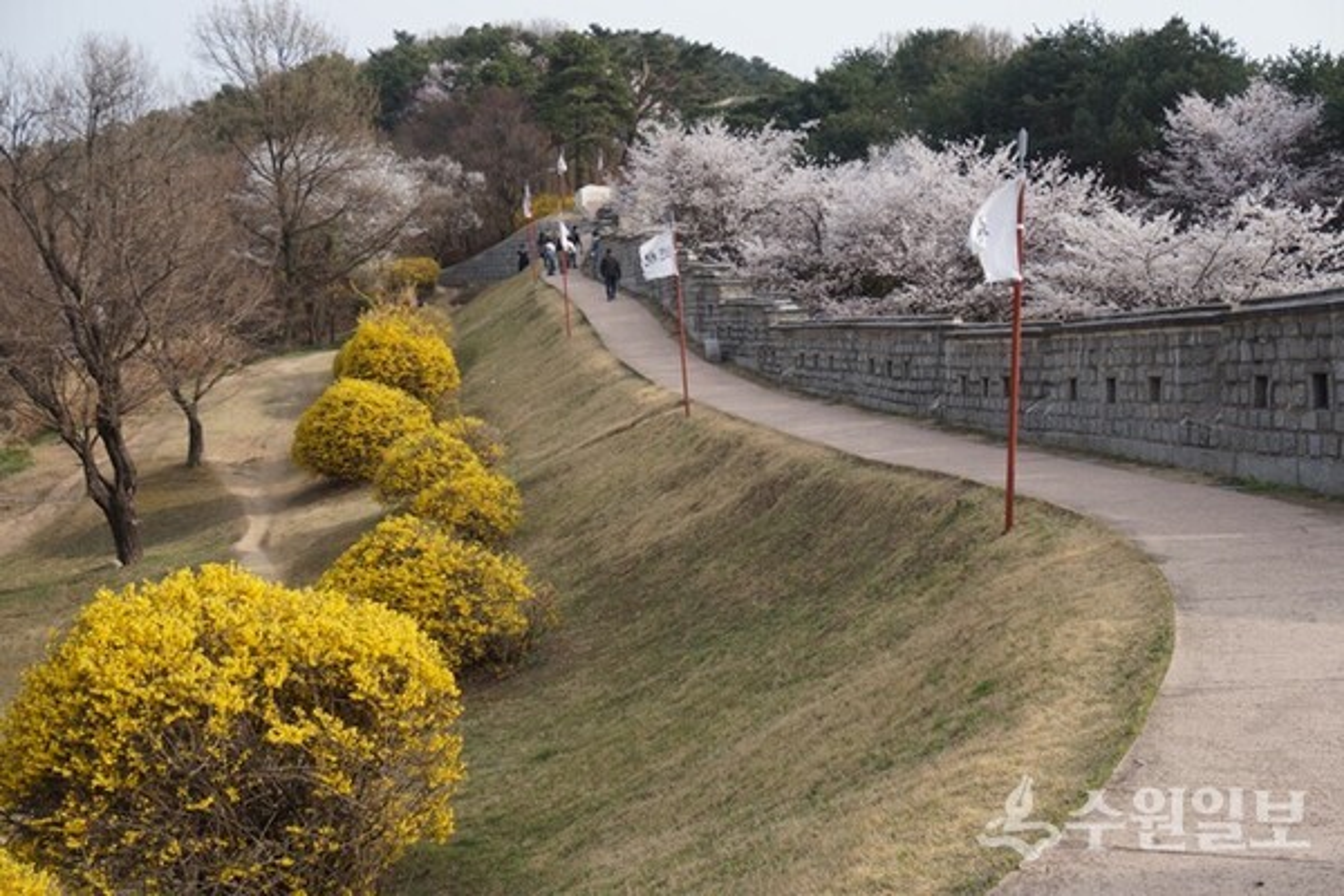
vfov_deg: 31.9
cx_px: 672
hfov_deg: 46.4
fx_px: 1568
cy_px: 448
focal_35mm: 42
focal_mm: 28
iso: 100
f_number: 6.3
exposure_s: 1/200
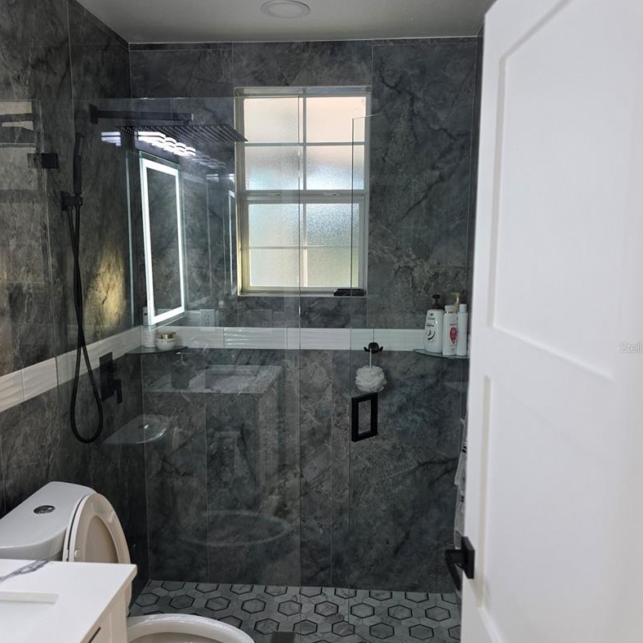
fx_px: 651
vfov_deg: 52.5
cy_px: 347
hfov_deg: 52.5
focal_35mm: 31
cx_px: 310
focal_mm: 6.3
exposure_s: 1/120
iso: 125
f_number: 1.7
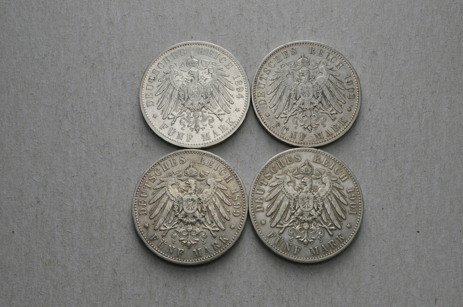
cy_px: 154
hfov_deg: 43.7
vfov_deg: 29.7
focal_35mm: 45
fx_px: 578
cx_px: 232
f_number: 14
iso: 400
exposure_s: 1/200
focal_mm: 30
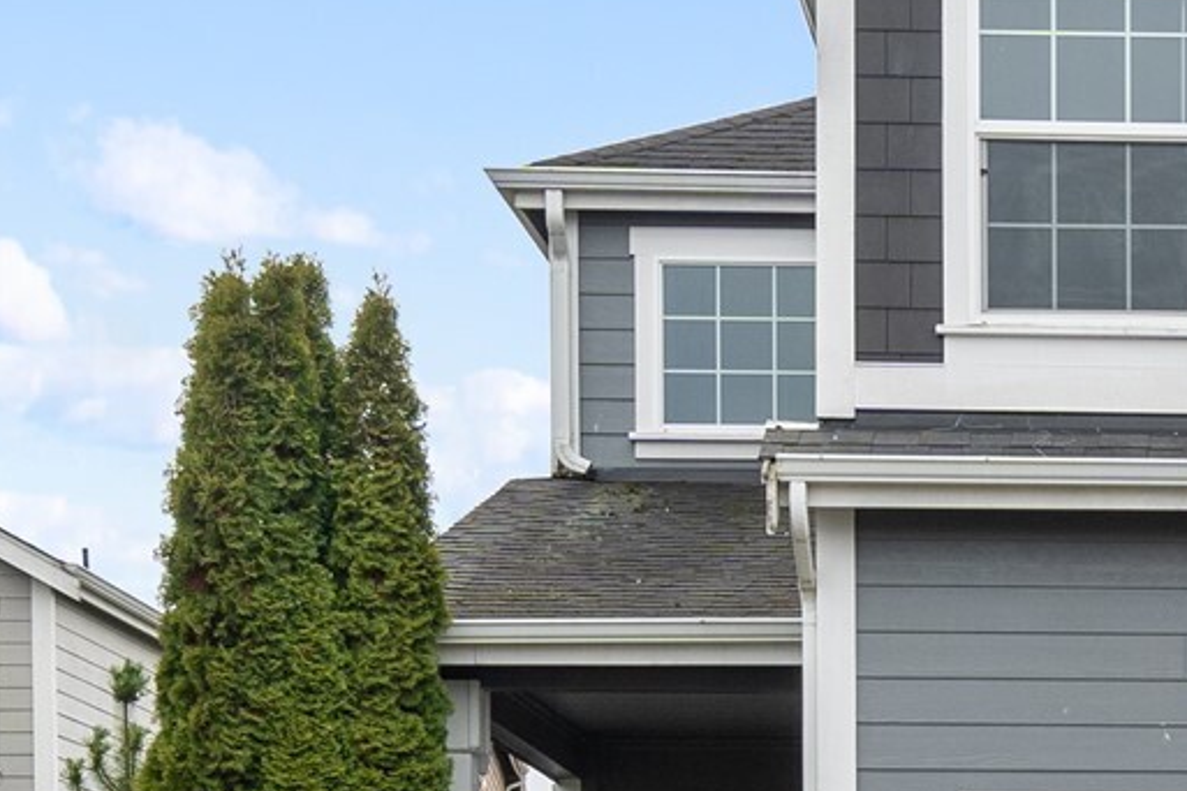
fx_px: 3923
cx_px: 1512
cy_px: 797
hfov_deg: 16.3
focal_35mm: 119
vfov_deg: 11.4
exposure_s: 1/250
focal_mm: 24
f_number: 8
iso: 400
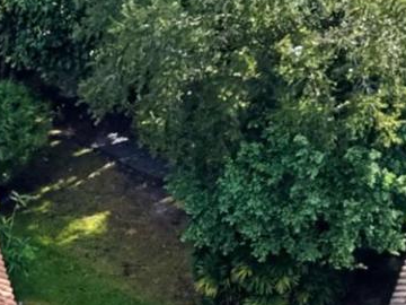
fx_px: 2252
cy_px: 726
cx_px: -555
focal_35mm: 192
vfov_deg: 7.3
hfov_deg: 9.3
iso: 230
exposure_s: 1/1500
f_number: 1.8
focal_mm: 8.7
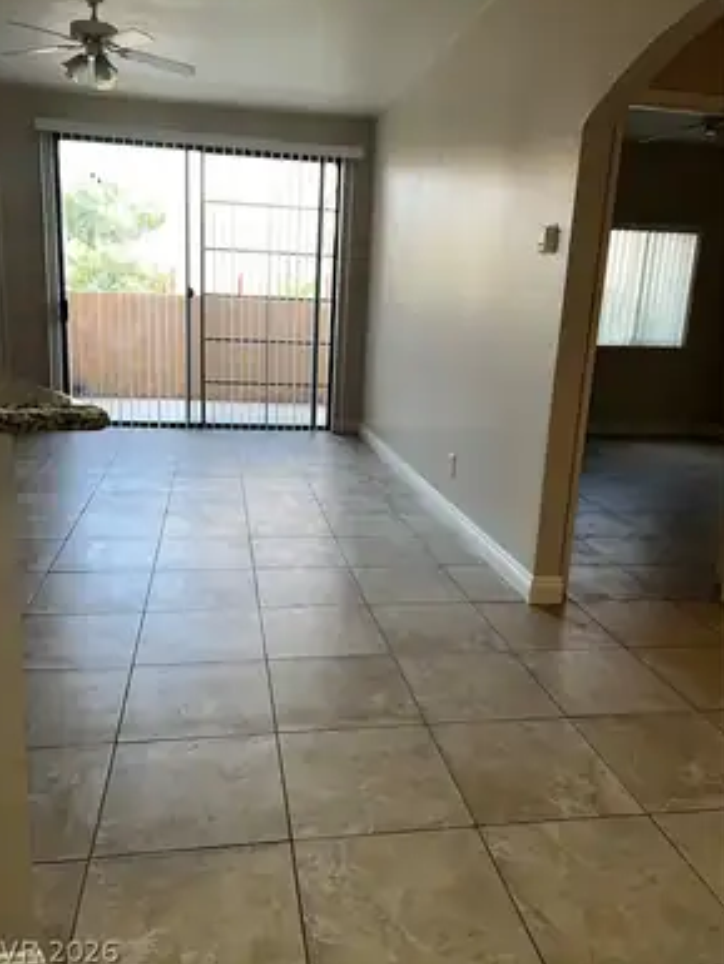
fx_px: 753
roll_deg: -2.2
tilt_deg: -14.0
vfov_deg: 65.3
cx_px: 353
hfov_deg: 51.4
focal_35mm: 27
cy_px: 473
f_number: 1.5
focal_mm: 5.7
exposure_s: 1/129
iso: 32
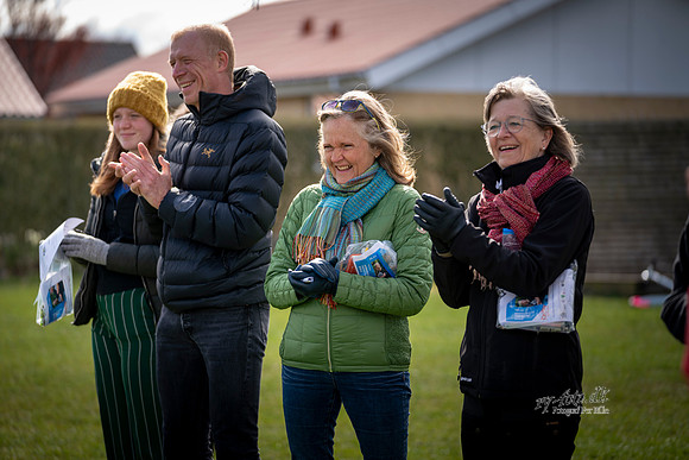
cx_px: 344
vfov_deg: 8.8
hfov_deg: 13.2
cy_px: 230
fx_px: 2986
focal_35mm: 156
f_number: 3.2
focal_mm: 156
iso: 100
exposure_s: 1/250
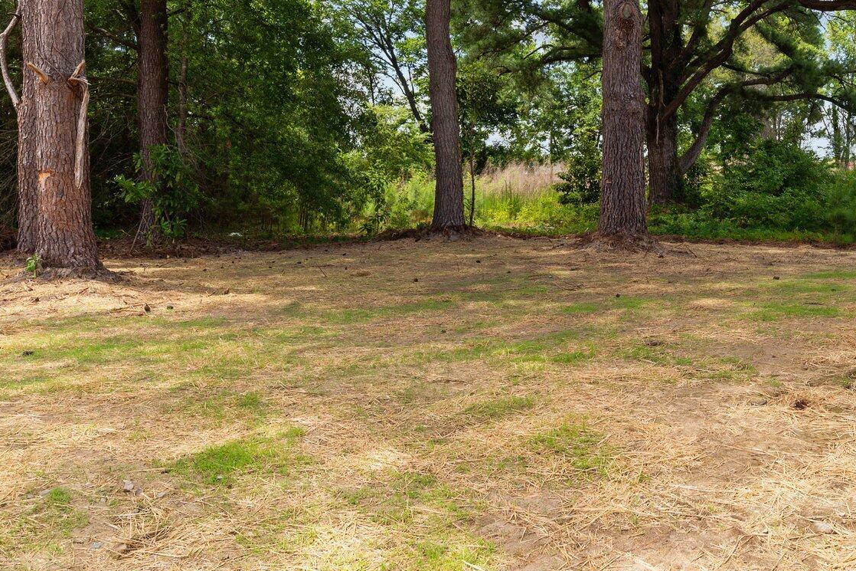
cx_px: 624
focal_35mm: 33
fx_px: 784
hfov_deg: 55.0
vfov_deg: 38.7
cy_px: 131
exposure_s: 1/80
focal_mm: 18
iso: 100
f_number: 8
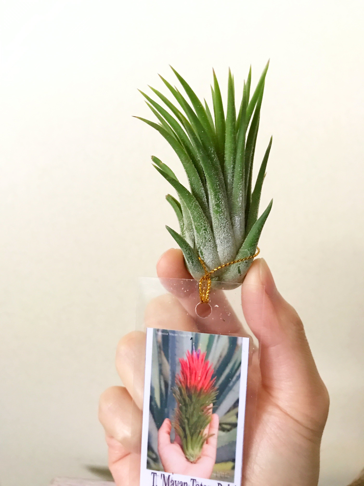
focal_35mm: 28
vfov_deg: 63.4
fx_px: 393
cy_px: 243
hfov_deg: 49.7
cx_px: 182
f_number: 1.8
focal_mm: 3.99
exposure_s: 1/8
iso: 100
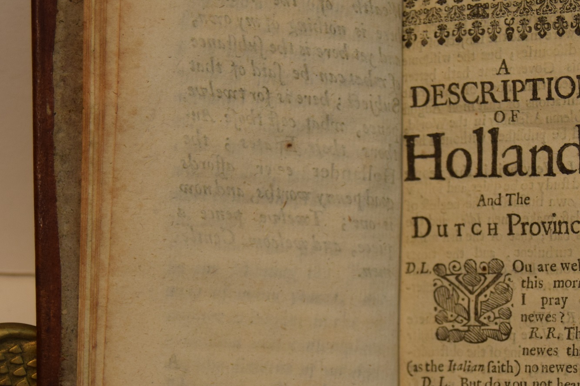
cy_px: 211
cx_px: 341
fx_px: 1964
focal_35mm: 122
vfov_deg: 11.2
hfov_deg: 16.8
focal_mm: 45
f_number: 5.6
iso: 400
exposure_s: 1/125
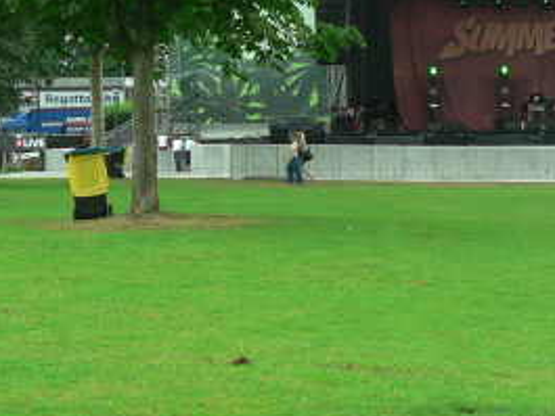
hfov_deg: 14.5
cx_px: 184
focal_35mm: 136
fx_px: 2181
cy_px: 31
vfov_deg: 10.8
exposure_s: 1/200
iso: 64
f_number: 4
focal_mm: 10.4
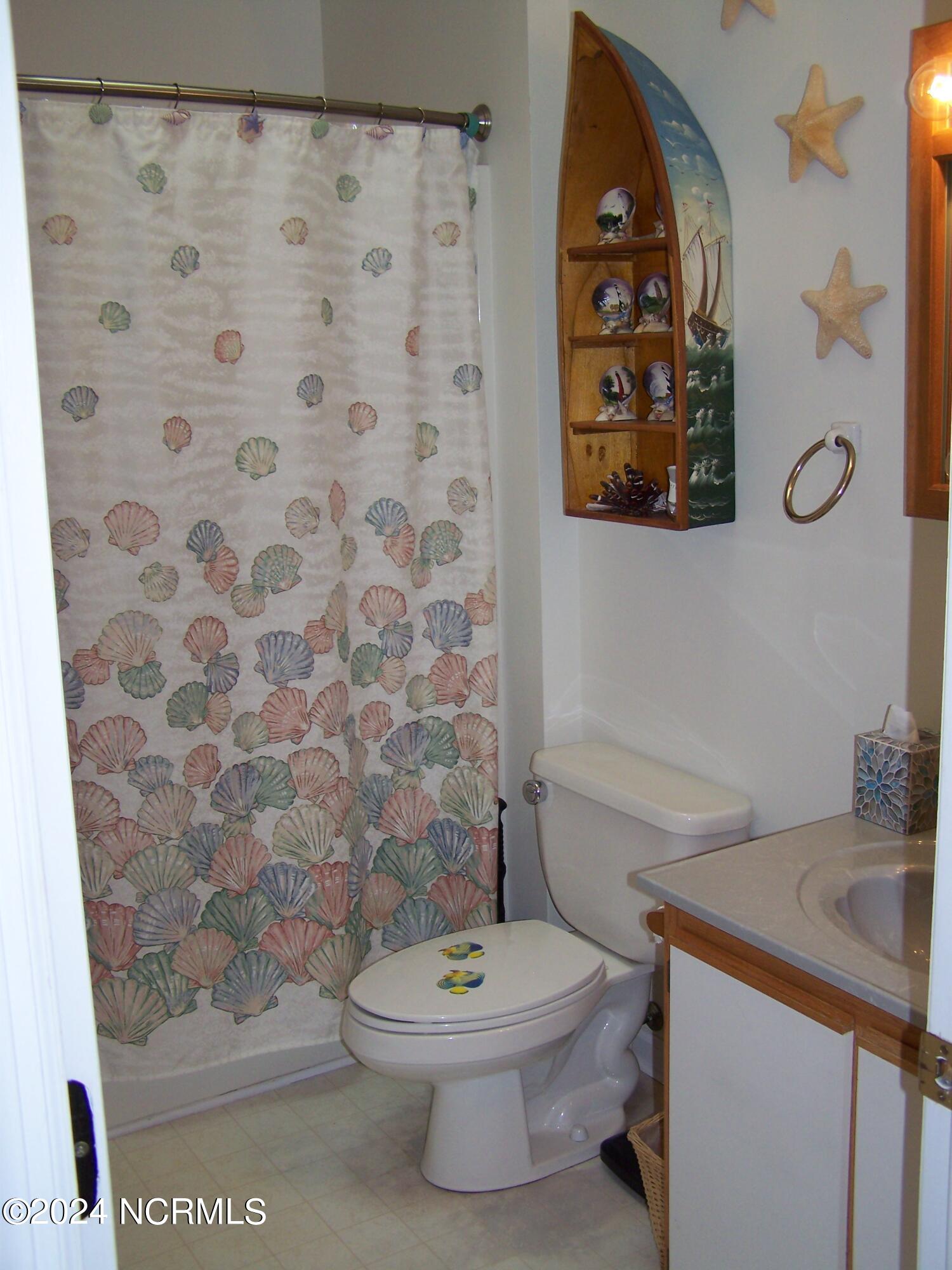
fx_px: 1393
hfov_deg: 37.7
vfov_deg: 49.0
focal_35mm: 38
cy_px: 635
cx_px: 476
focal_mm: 6.3
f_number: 2.8
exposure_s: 1/60
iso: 80
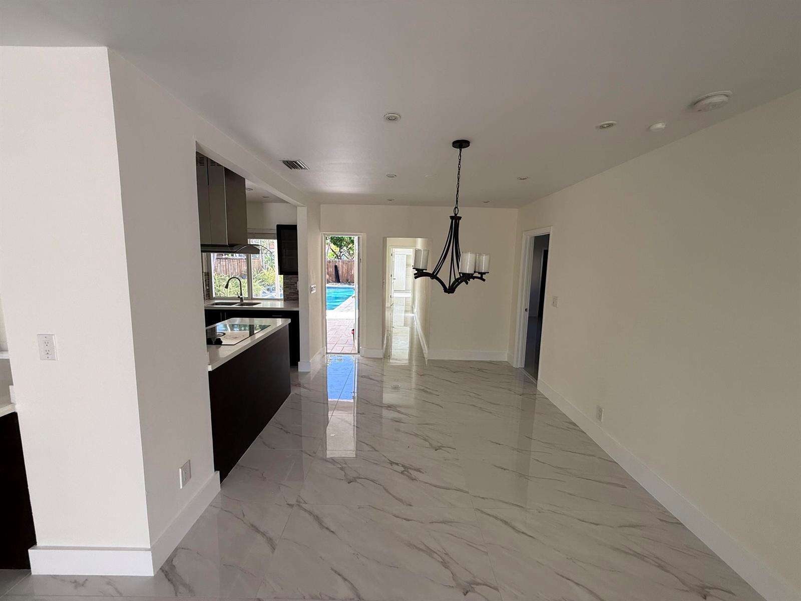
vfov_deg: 85.7
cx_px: 400
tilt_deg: -6.6
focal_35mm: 14
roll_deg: -1.3
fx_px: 324
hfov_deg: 102.1
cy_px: 300
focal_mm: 2.22
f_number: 2.2
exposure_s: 1/161
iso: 50
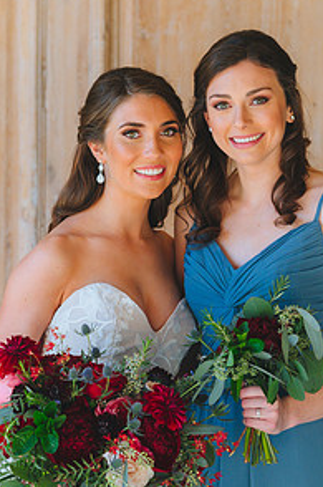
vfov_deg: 13.7
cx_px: 176
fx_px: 2026
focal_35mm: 150
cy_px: 308
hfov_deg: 9.1
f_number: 2.8
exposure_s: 1/250
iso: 640
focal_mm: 98
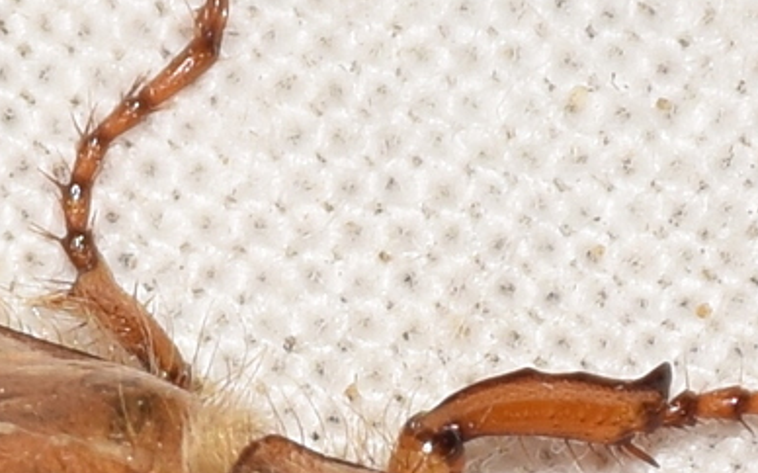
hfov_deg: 4.0
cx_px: -9
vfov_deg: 2.5
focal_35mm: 529
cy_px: 616
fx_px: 10922
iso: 100
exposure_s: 1/160
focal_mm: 140
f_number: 13
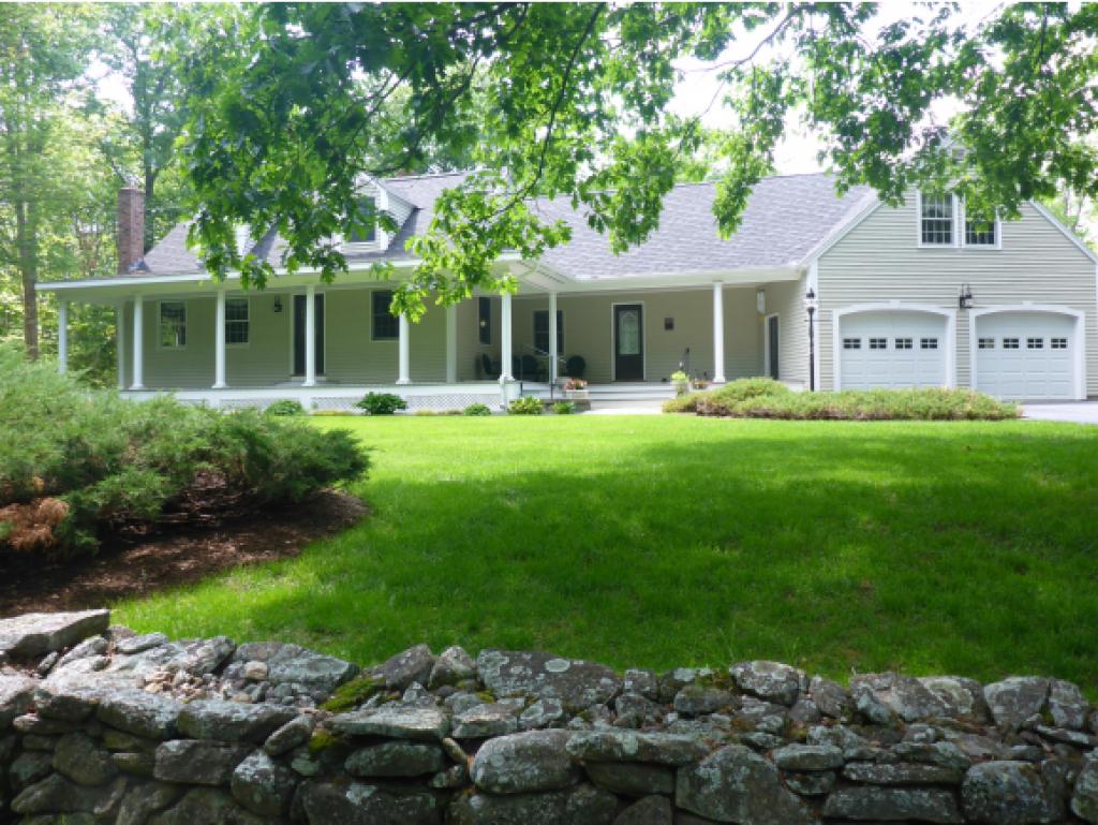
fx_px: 889
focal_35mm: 28
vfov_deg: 49.8
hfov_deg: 63.4
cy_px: 412
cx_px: 549
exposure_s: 1/100
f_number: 3.3
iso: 100
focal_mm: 4.9
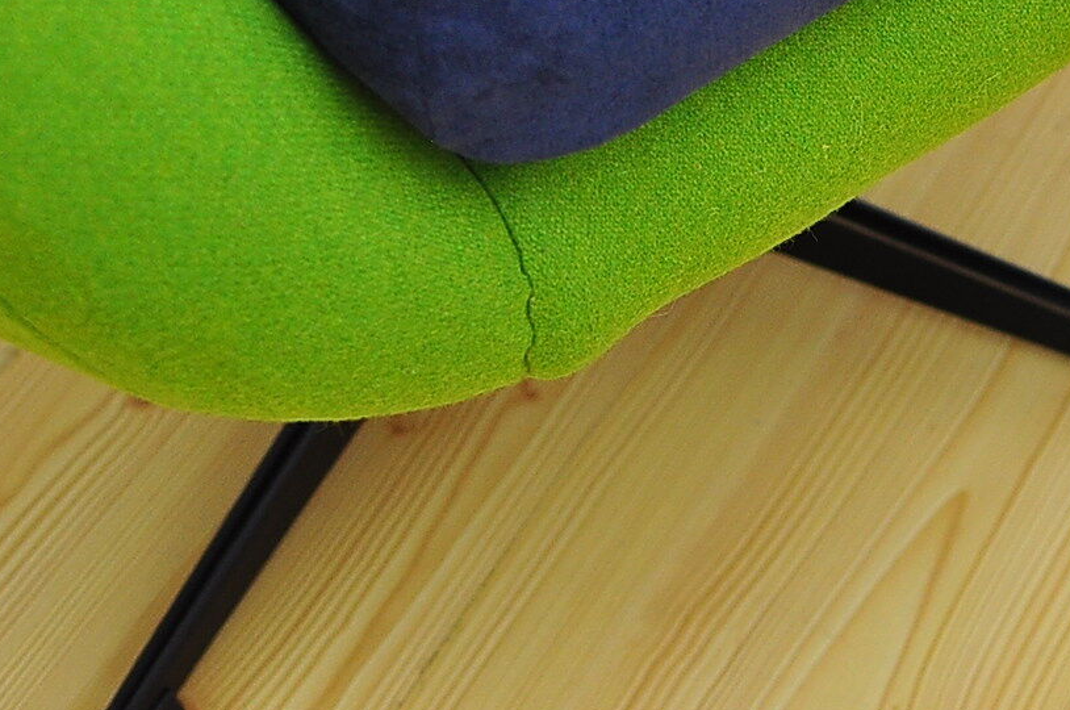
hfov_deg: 14.8
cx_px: 832
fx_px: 4105
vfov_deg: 9.7
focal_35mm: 138
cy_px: -176
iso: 400
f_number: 3.2
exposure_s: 1/160
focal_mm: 35
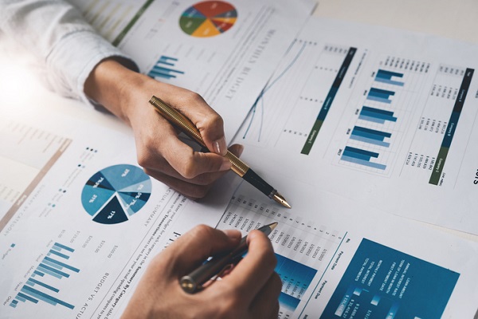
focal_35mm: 56
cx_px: 239
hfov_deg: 35.6
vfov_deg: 24.2
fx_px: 743
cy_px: 160
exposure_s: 1/340
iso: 200
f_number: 2.8
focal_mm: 37.6
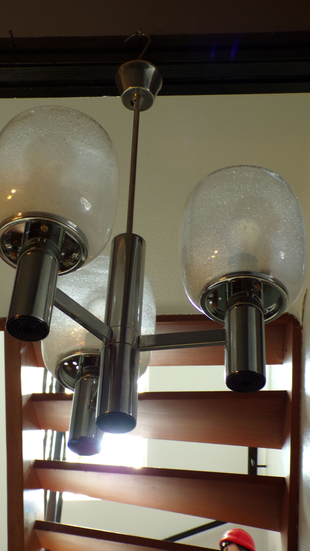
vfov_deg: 38.5
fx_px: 789
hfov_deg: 22.2
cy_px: 273
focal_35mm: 54
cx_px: 136
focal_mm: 8.7
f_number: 3.5
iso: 122
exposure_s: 1/34
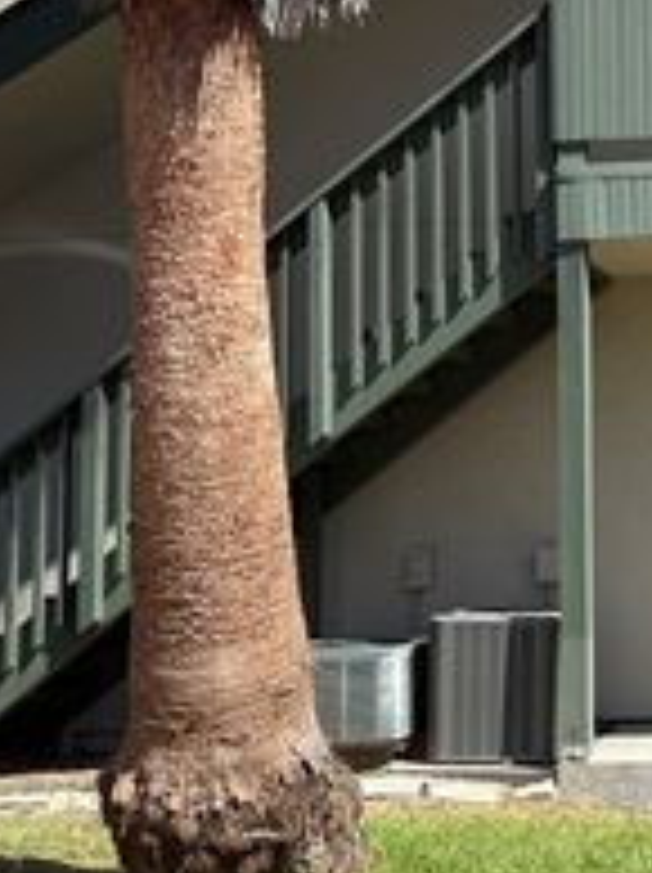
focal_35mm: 62
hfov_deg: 21.2
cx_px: 863
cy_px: 403
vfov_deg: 31.2
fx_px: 1560
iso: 80
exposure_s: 1/3279
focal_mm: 6.76
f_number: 1.78
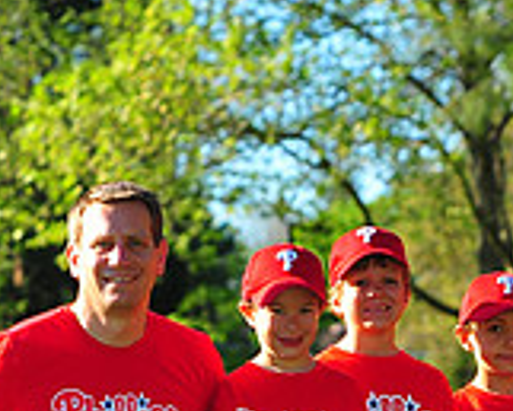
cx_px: 698
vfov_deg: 5.0
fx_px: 4710
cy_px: 462
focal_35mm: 310
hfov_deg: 6.2
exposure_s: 1/800
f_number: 4
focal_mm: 92
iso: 200
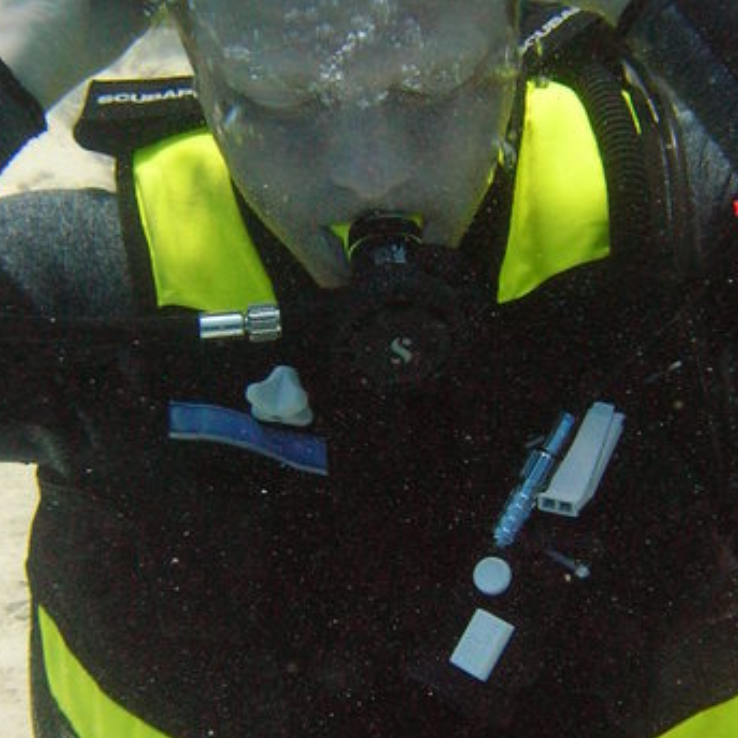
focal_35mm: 70
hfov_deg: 24.6
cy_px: 443
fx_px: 1688
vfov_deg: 24.6
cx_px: 427
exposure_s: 1/97.4
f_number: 4.9
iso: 50
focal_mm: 5.7
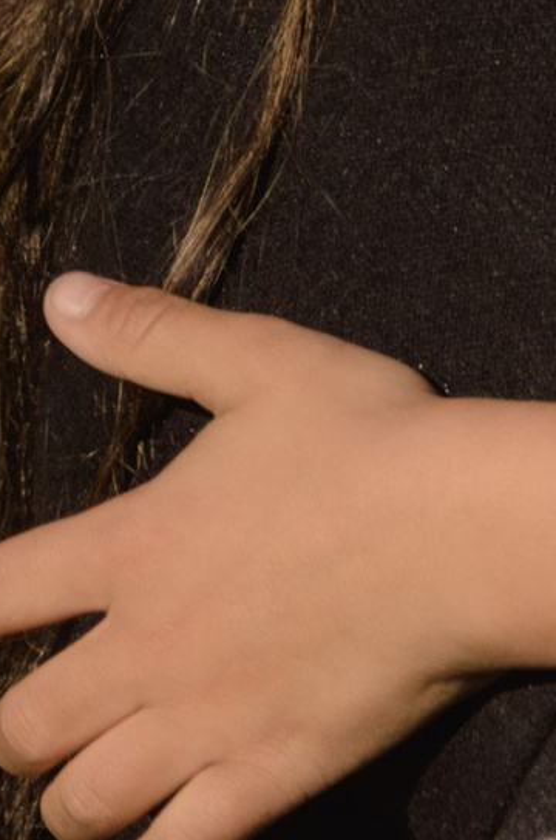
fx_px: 17370
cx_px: 840
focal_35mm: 746
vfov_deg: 2.8
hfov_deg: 1.8
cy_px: -796
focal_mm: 70
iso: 160
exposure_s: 1/1600
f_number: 5.3
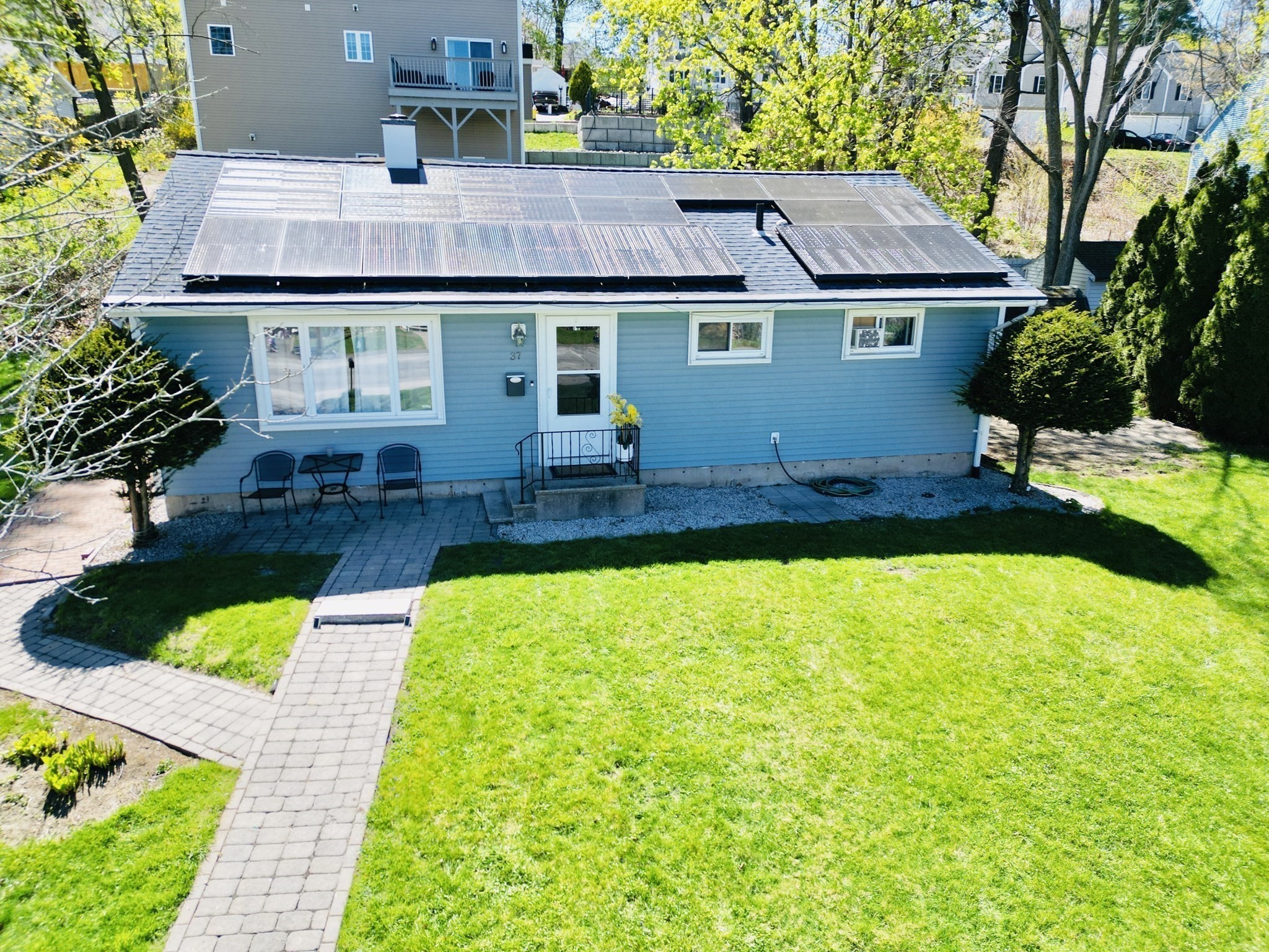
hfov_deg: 71.6
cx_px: 634
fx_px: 880
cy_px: 476
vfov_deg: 56.8
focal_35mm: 24
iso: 150
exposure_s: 1/1500
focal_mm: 6.72
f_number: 1.7
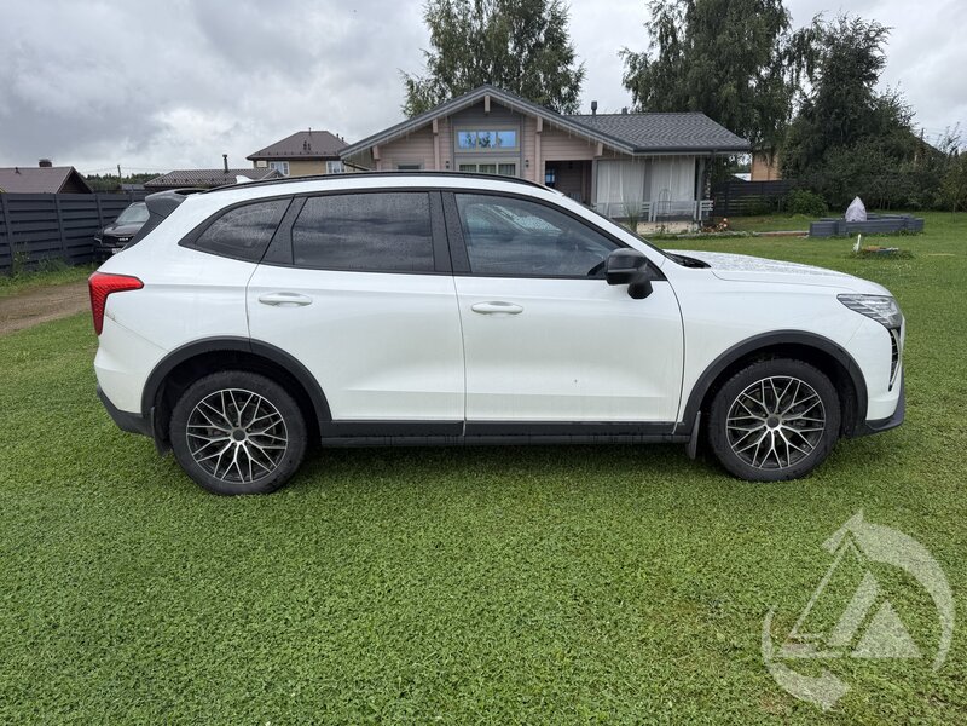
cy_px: 363
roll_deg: +0.8
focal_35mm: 24
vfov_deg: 56.8
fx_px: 670
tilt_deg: -12.5
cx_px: 484
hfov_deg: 71.6
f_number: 1.78
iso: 80
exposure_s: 1/3145
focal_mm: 6.76
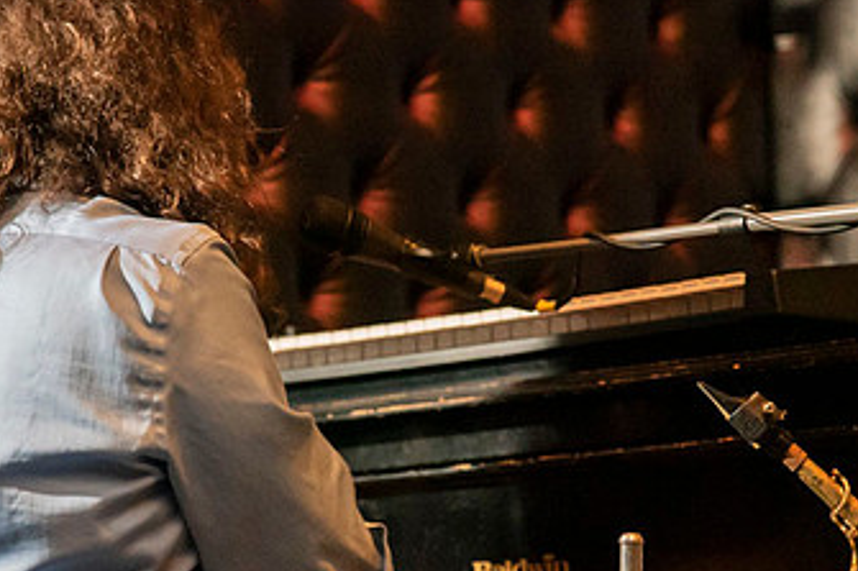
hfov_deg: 11.3
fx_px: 4335
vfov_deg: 7.5
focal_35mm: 182
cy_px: 419
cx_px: 430
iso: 6400
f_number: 4
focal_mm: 105
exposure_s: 1/200
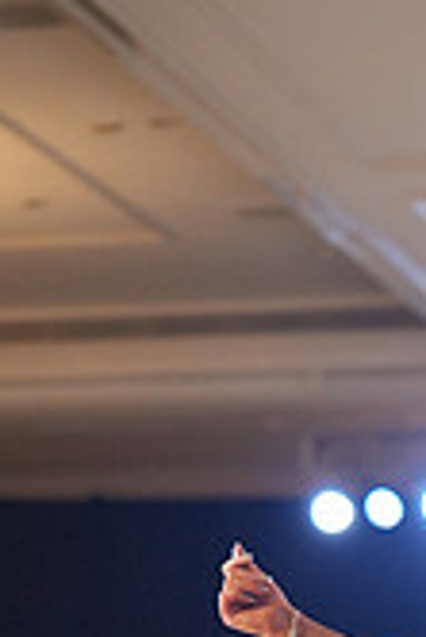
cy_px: 1063
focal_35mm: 189
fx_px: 3348
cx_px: 639
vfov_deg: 10.4
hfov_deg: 7.2
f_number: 2
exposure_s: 1/500
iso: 1600
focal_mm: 54
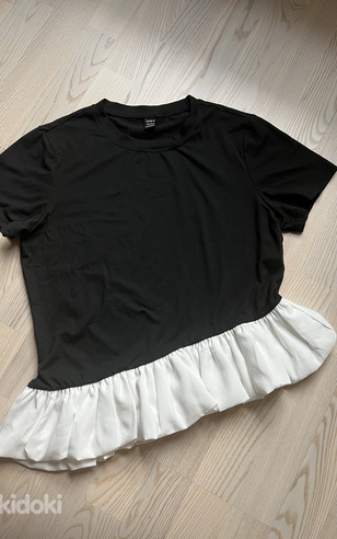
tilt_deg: -80.0
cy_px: 268
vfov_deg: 66.4
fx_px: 411
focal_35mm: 28
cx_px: 158
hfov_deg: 44.6
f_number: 1.5
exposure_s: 1/96
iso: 125
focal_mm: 5.7
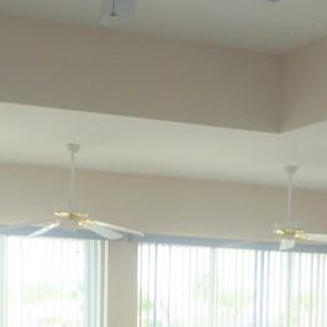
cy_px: 417
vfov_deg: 16.6
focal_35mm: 99
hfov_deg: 17.6
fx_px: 1058
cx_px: 179
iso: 100
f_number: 3.3
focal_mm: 5.2
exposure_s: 1/50
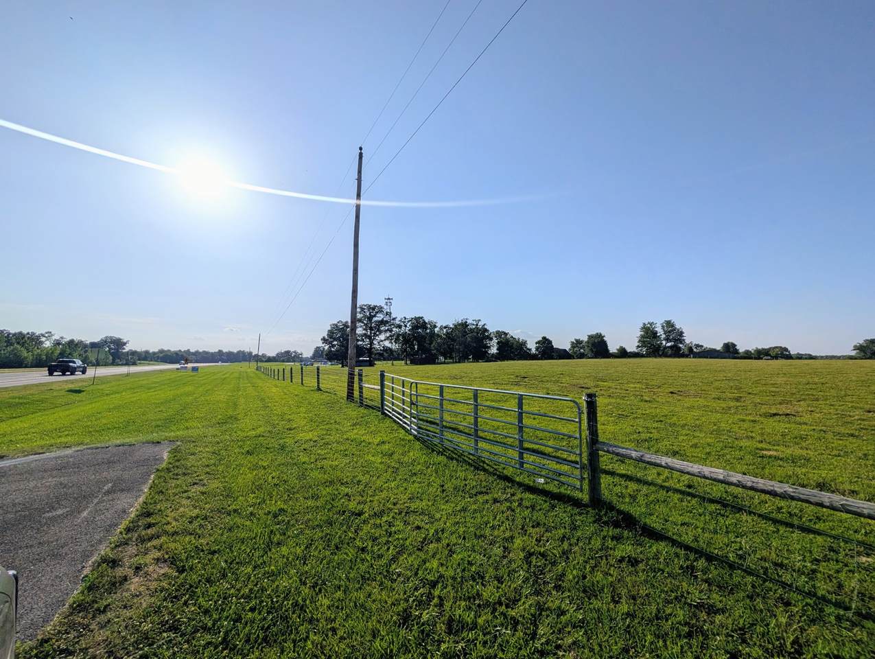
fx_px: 304
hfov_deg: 110.5
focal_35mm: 12
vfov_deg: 94.6
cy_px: 330
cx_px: 438
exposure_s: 1/14706
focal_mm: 2.02
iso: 61
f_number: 1.7
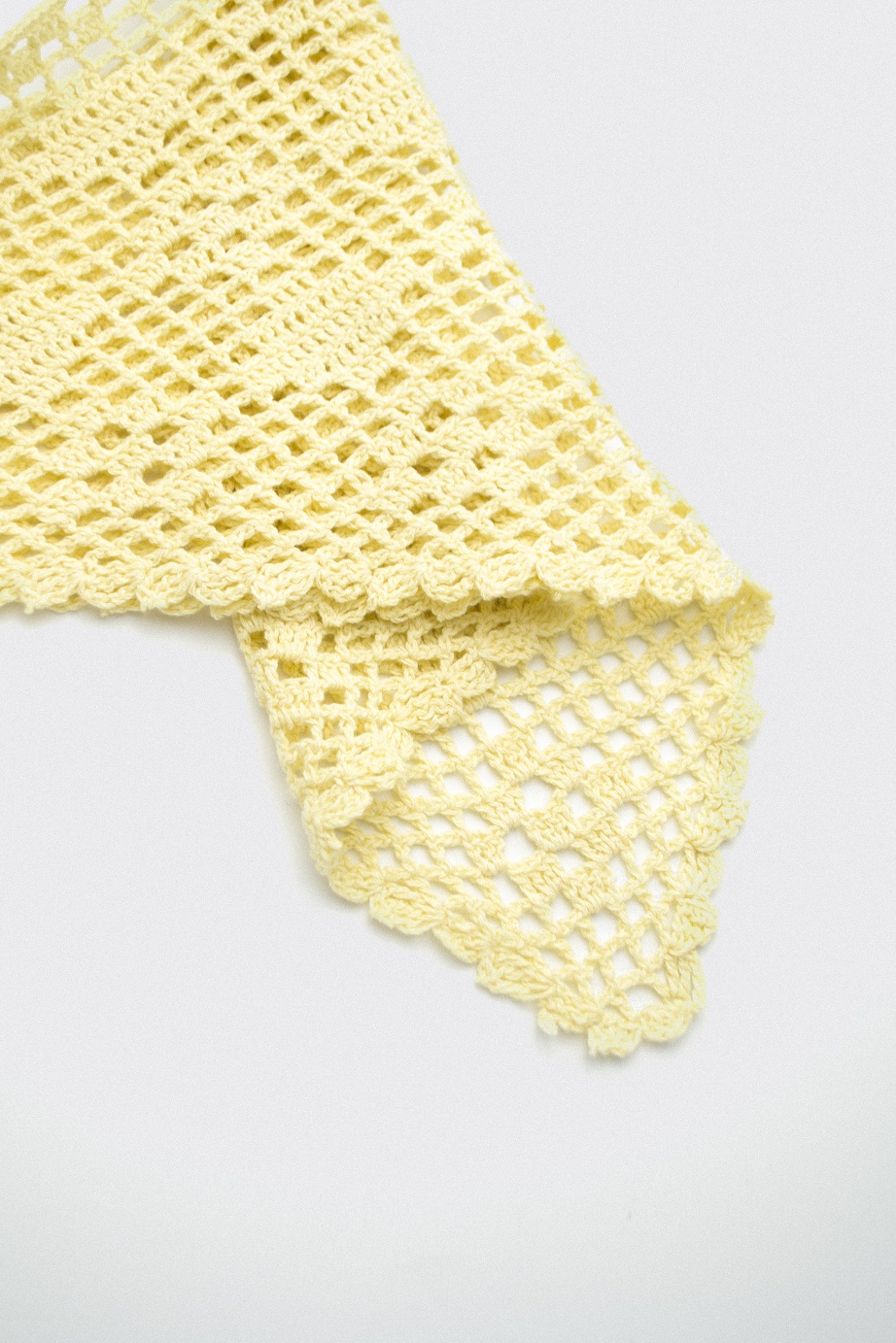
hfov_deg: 28.1
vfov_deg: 41.1
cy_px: 672
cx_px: 448
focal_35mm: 48
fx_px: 1792
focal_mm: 32
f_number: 4.8
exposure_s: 1/50
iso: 100
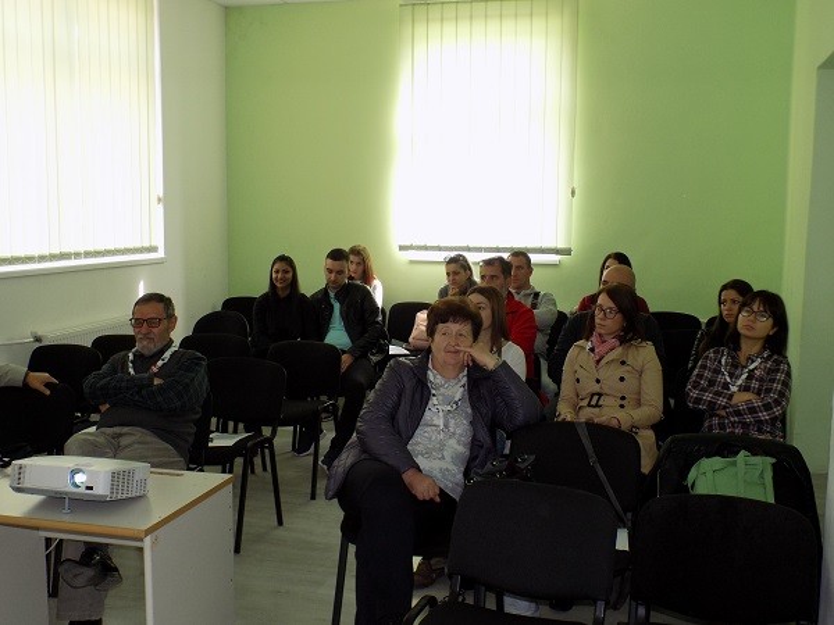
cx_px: 417
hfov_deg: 50.1
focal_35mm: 37
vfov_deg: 38.7
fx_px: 891
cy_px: 312
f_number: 3.5
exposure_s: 1/30
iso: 125
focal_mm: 6.6
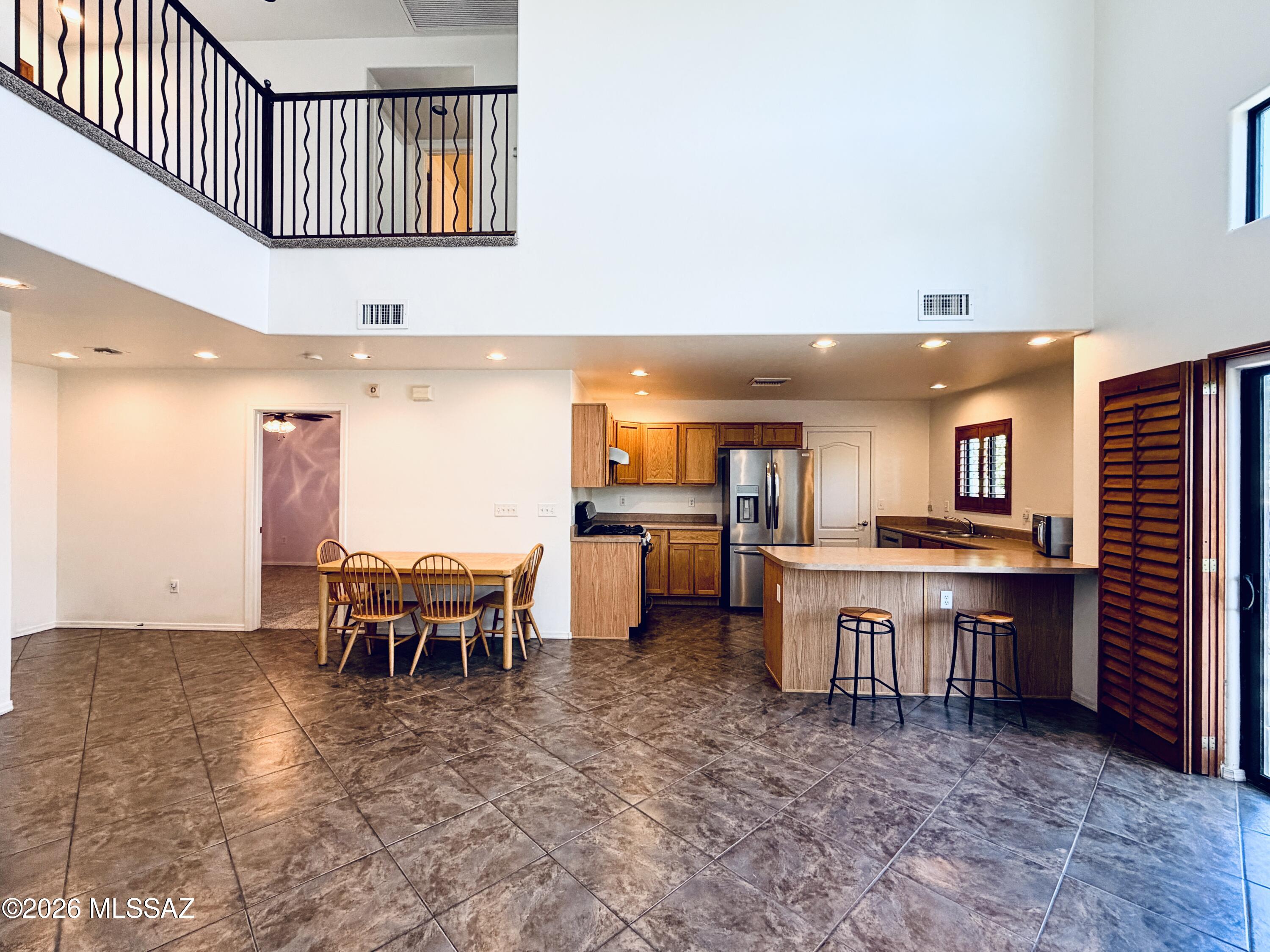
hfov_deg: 102.1
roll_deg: -0.3
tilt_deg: +0.5
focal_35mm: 14
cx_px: 635
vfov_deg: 85.7
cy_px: 476
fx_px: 514
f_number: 2.2
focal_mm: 2.22
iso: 160
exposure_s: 1/120
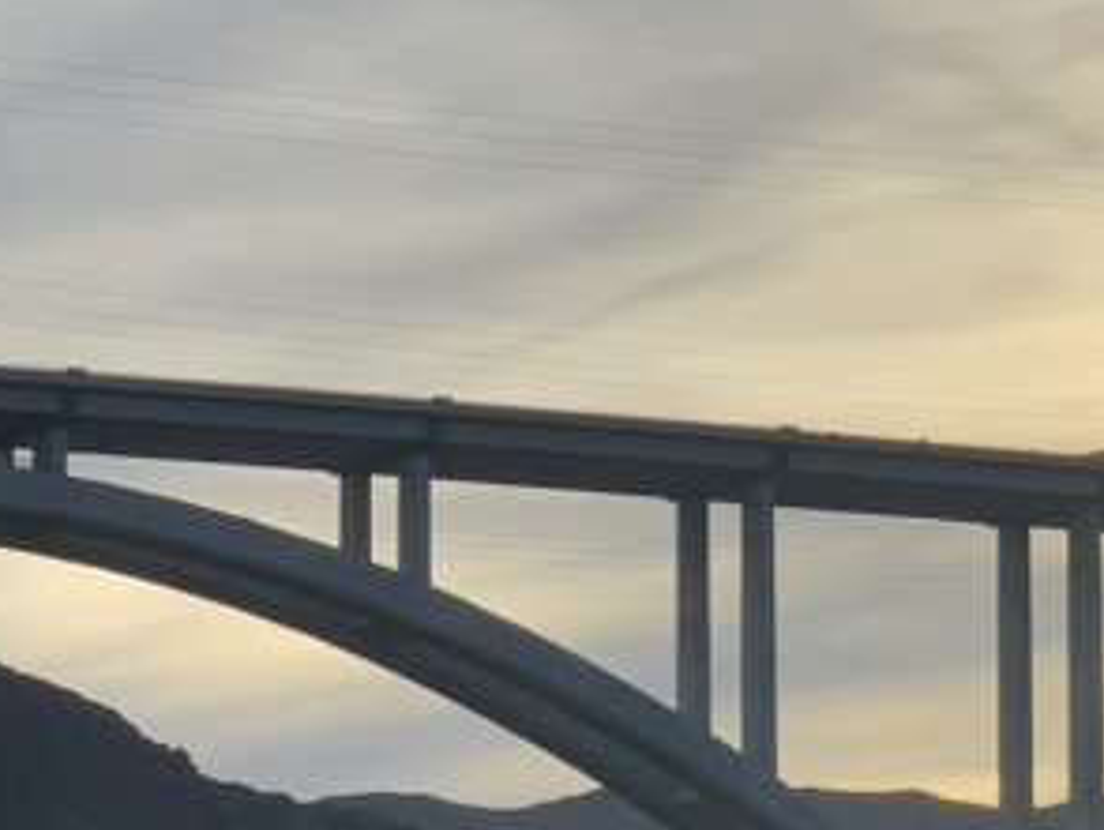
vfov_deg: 8.1
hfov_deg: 10.9
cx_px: 338
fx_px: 5777
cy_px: 984
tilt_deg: +5.4
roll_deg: -0.5
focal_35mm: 181
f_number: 2.4
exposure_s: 1/1261
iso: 16
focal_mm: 6
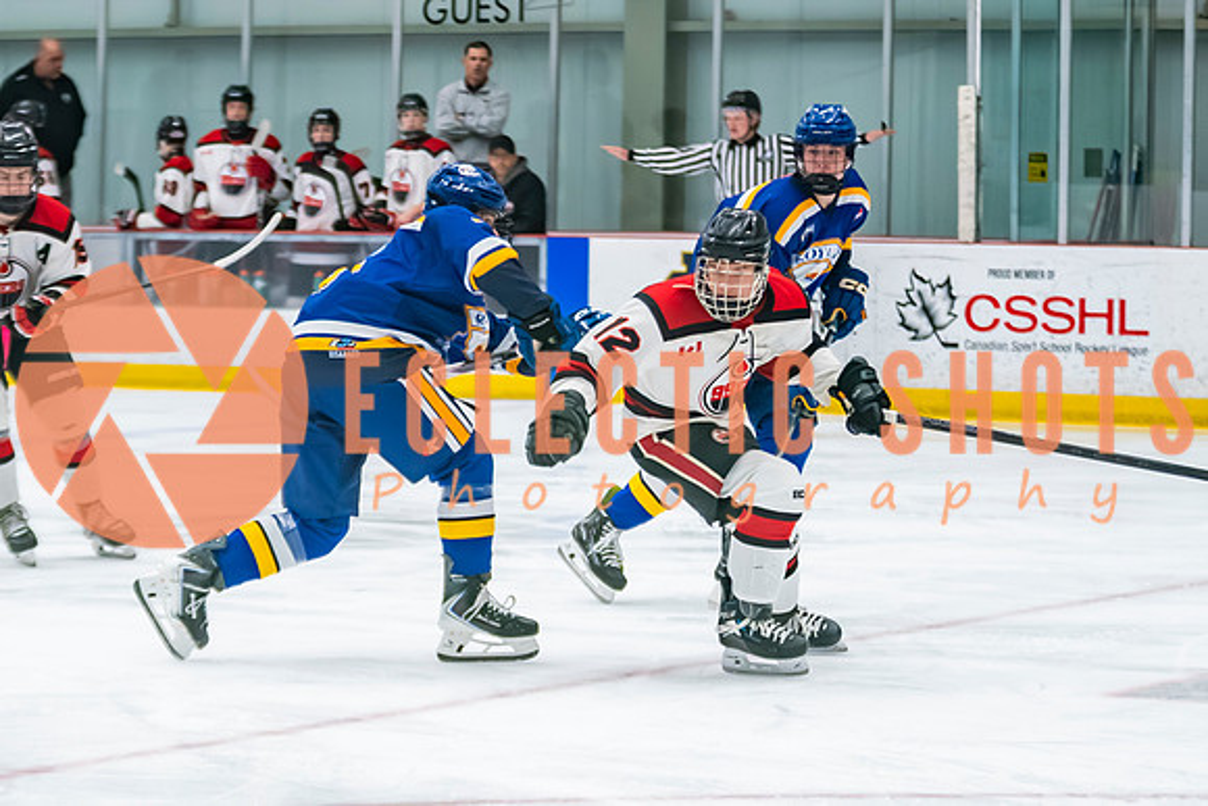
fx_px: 4743
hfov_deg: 14.5
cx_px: 481
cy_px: 459
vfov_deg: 9.7
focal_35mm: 141
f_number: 2.8
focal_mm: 70
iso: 2000
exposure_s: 1/640
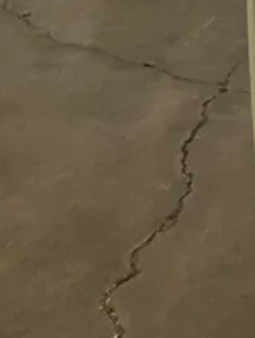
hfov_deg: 11.4
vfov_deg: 17.7
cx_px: 615
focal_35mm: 107
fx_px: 1048
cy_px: -42
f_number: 1.8
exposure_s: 1/60
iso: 200
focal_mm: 3
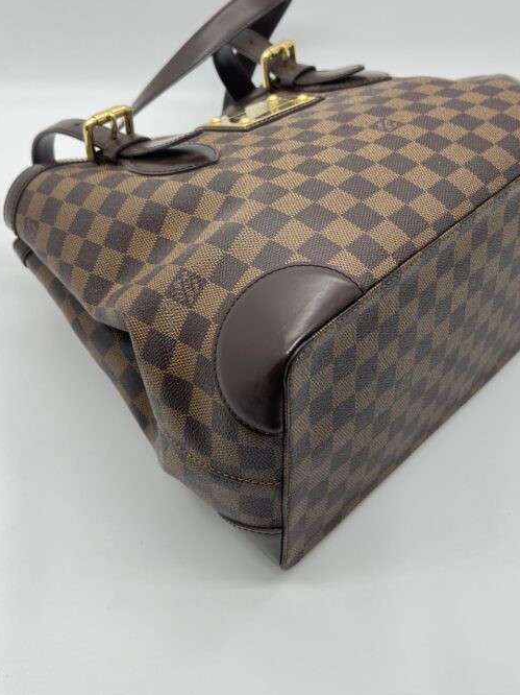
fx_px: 802
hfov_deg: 35.8
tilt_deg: -40.9
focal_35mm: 40
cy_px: 298
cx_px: 304
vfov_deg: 46.7
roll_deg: -5.0
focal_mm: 5.7
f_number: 1.5
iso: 40
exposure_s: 1/100
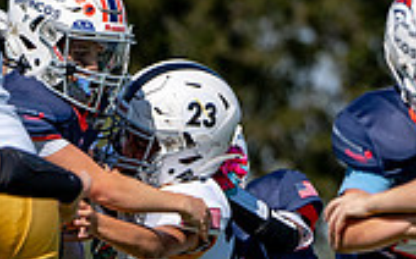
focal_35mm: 1109
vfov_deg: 1.2
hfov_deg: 1.9
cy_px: 216
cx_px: 272
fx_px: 12565
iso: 125
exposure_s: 1/1600
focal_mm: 262
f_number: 5.6
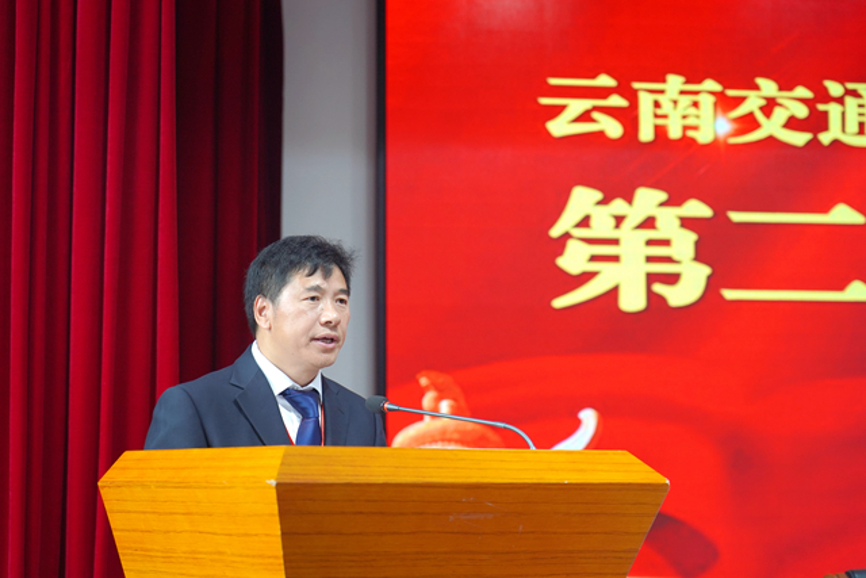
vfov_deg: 18.7
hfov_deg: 27.7
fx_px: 1756
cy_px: 289
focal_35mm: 73
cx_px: 433
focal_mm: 73
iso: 1000
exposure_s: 1/160
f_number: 4
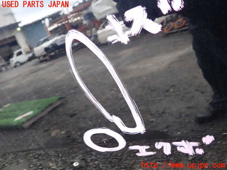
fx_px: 197
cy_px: 85
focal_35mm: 30
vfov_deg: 46.8
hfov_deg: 60.0
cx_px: 114
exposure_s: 1/60
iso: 125
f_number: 2.3
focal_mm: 5.4
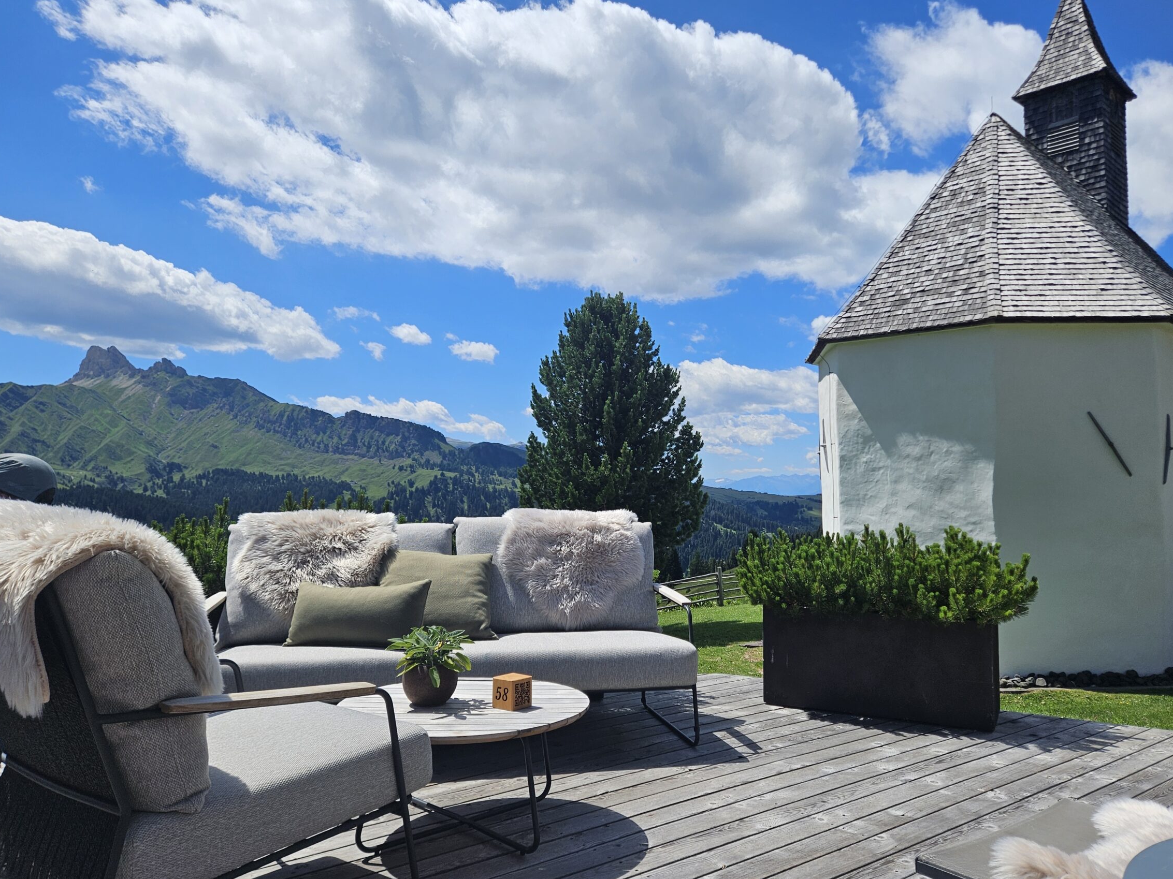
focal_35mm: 26
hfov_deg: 67.2
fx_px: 881
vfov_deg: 53.0
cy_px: 431
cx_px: 623
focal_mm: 5.4
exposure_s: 1/3521
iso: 25
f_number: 1.8
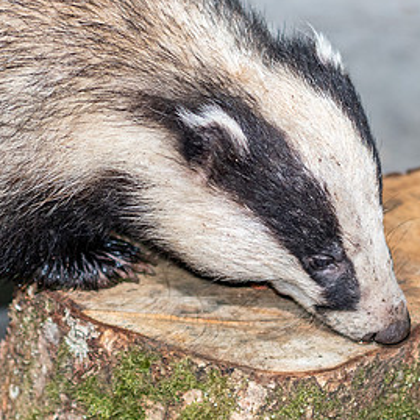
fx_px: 3089
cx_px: 293
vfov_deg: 7.8
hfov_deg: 7.8
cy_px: 236
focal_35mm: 225
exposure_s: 1/160
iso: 400
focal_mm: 45
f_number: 1.8
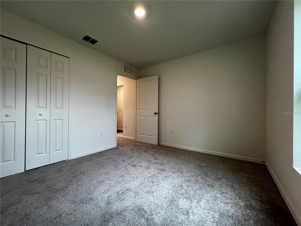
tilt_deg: +0.4
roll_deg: +0.0
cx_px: 150
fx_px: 113
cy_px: 113
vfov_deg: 89.9
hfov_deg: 106.2
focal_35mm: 13
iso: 200
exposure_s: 1/120
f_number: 1.8
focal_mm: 1.57
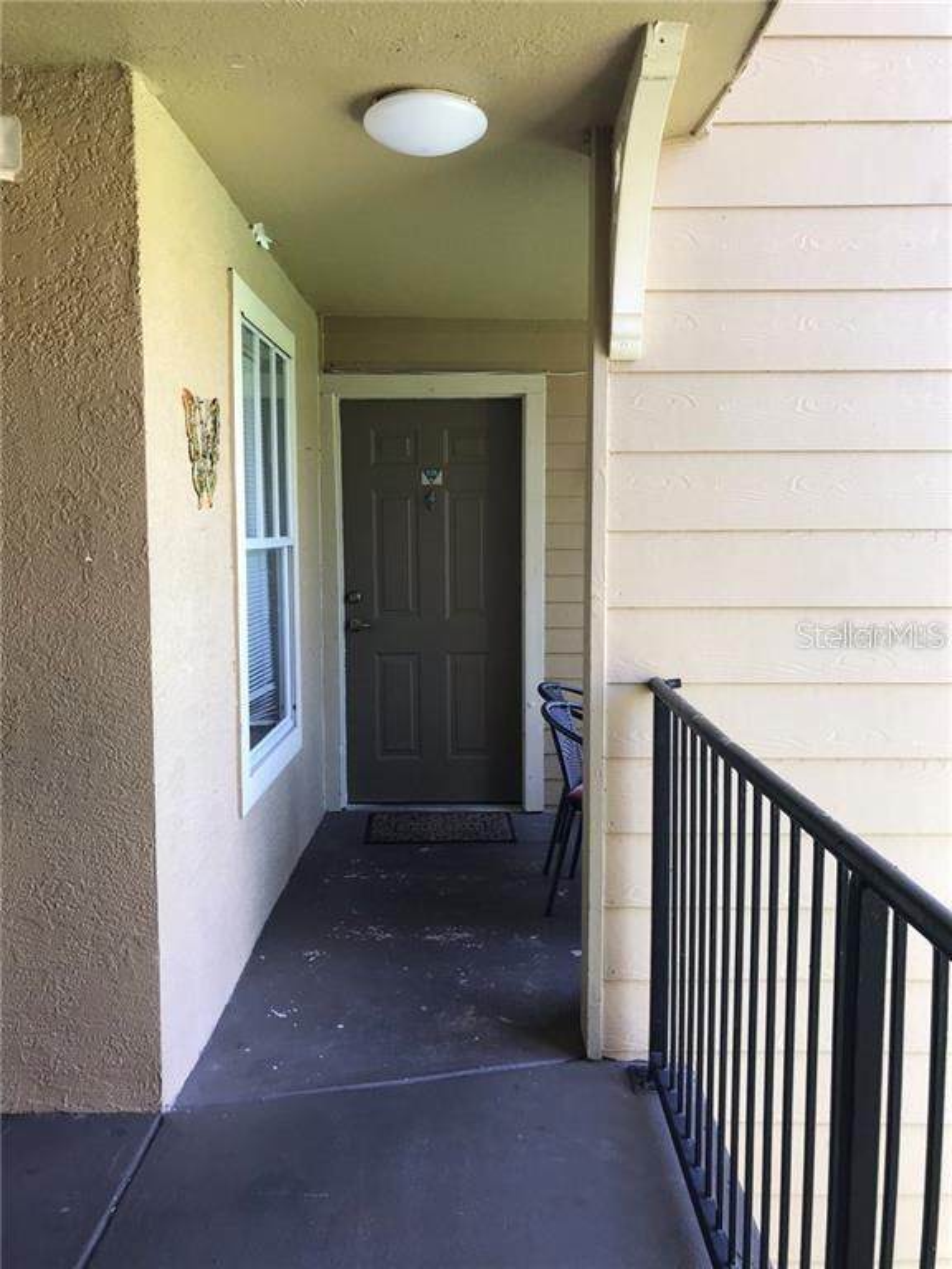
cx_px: 476
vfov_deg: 63.4
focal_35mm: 28
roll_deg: +0.0
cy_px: 634
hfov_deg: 49.7
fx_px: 1027
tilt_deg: -5.7
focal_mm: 3.99
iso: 32
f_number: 1.8
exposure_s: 1/90
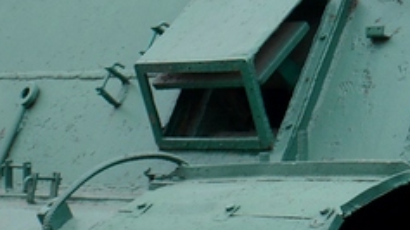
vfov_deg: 6.9
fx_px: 1901
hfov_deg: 12.2
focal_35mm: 175
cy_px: 100
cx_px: 412
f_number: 8
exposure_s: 1/250
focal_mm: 22
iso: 200
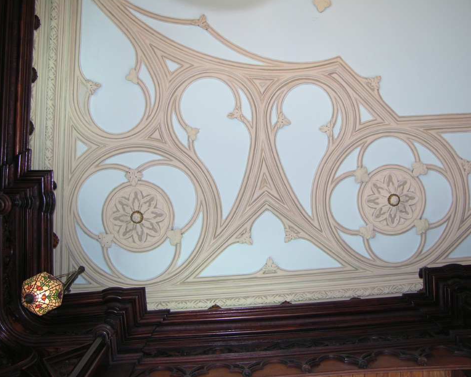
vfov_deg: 39.2
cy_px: 188
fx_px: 530
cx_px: 240
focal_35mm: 38
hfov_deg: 47.9
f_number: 2.8
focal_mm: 9.2
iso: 50
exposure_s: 1/30
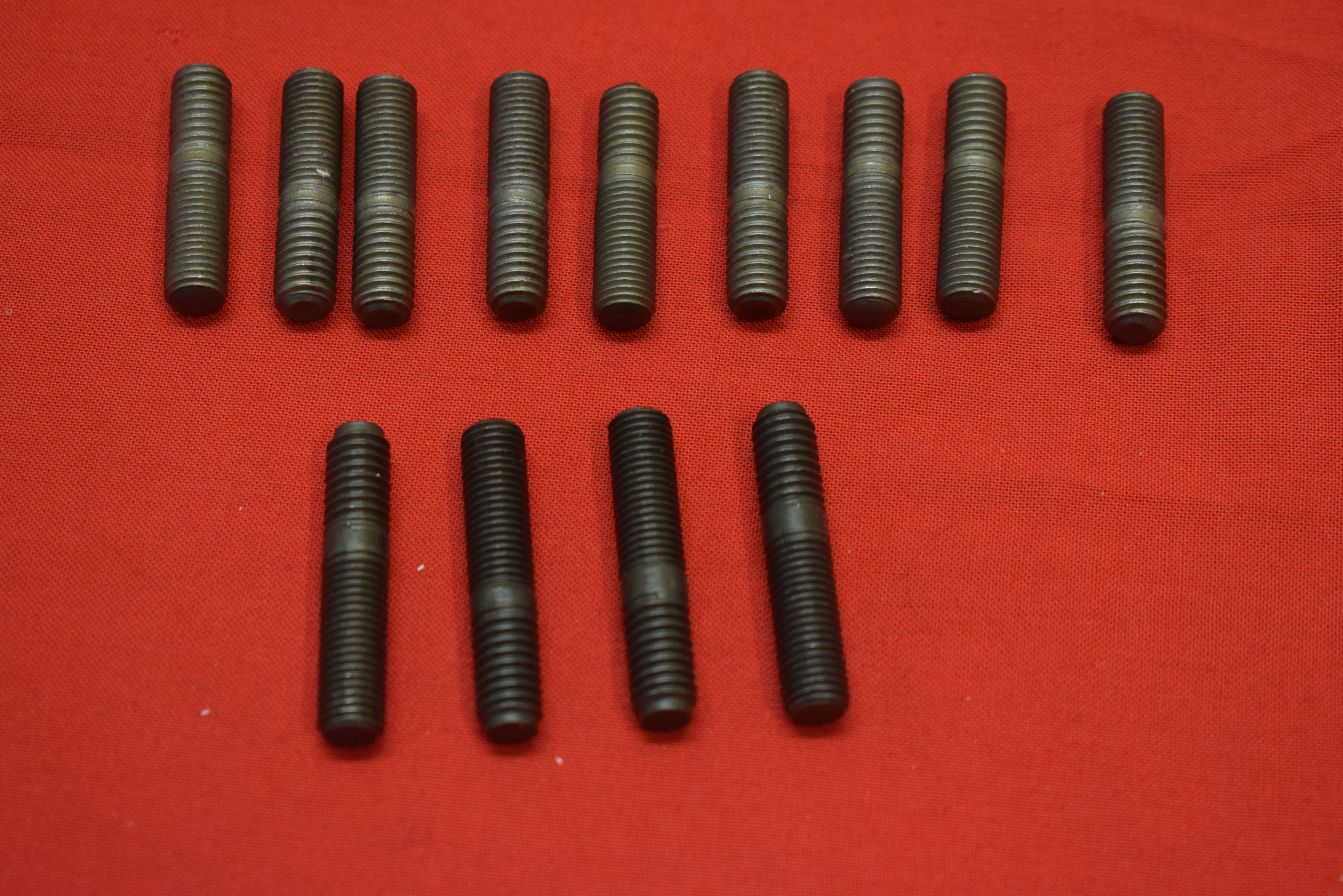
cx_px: 672
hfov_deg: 24.6
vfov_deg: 16.6
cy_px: 448
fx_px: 3078
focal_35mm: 82
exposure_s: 1/60
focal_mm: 55
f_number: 5.6
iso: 800
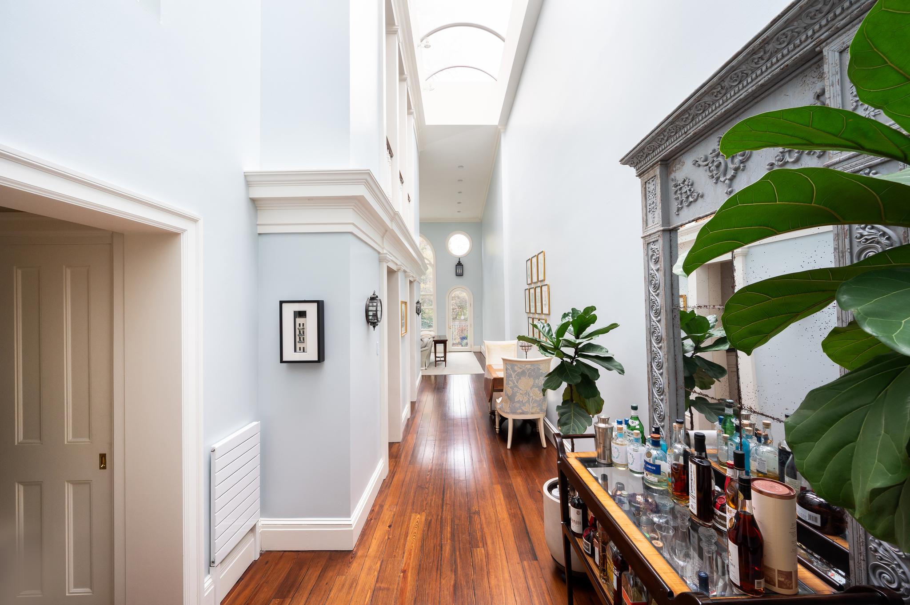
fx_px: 354
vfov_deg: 81.1
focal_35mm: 14
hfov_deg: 104.3
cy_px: 302
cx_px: 455
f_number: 10
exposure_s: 1/160
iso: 800
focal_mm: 14
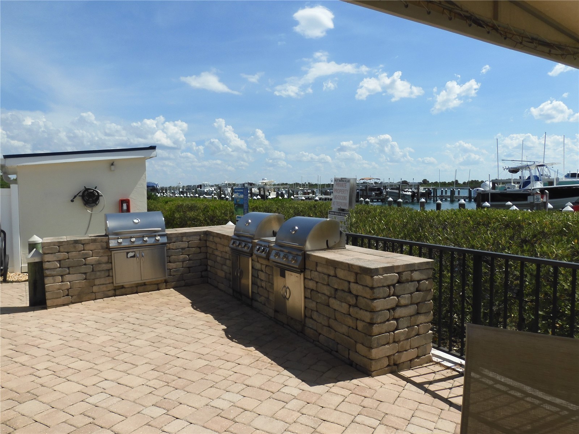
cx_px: 290
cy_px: 217
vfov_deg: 56.8
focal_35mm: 24
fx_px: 401
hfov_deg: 71.6
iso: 100
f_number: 3.4
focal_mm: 4.3
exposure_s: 1/2000
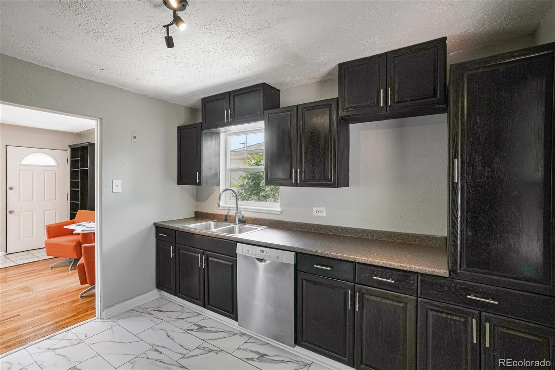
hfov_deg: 100.4
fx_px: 231
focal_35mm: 15
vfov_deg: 77.3
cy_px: 185
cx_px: 278
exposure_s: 1.6
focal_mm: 10
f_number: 8
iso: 400
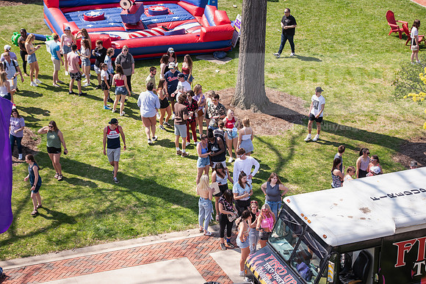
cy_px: 142
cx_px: 213
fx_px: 1065
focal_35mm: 90
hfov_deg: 22.6
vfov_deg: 15.2
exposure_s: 1/400
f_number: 5
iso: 200
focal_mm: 90
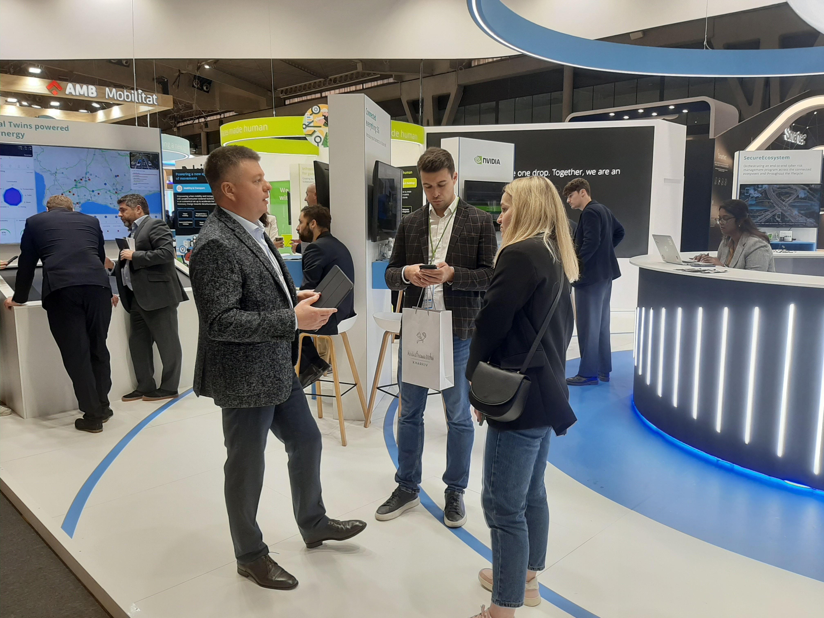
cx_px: 412
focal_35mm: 26
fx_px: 619
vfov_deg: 53.1
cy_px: 309
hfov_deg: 67.3
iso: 40
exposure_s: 1/100
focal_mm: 3.93
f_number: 1.7
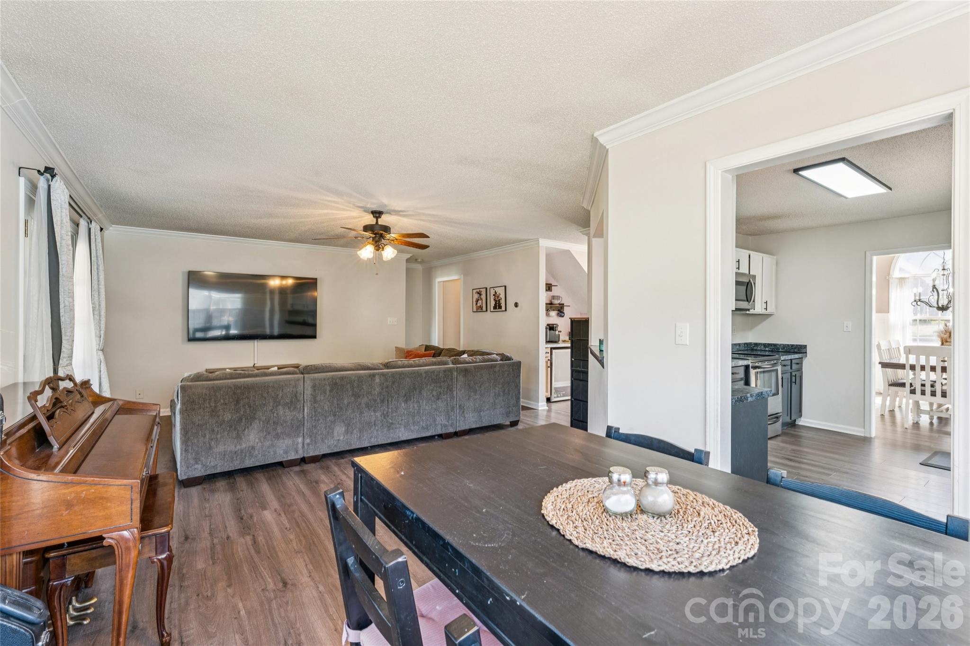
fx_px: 431
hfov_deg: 96.7
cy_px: 323
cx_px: 485
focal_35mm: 16
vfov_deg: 73.7
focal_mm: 16
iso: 400
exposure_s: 1/5
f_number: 13
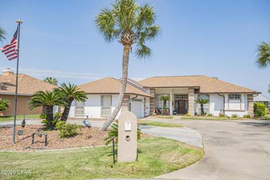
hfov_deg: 67.4
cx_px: 135
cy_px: 90
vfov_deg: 47.8
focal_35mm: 27
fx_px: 202
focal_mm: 18
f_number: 16
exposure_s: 1/160
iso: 400
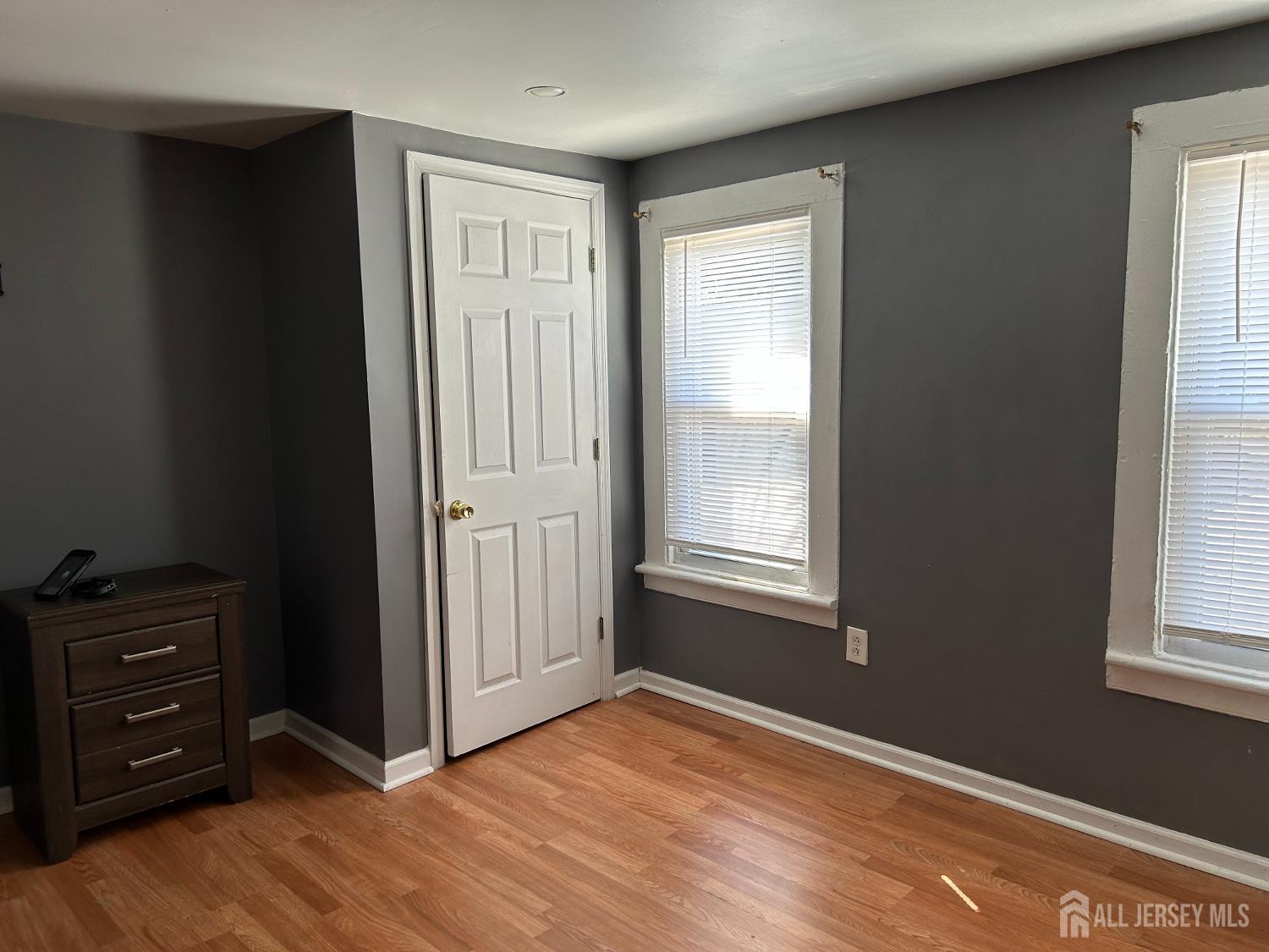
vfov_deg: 53.1
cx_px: 634
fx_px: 953
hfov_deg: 67.3
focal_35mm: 26
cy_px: 476
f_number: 1.5
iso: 50
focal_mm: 5.7
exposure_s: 1/121
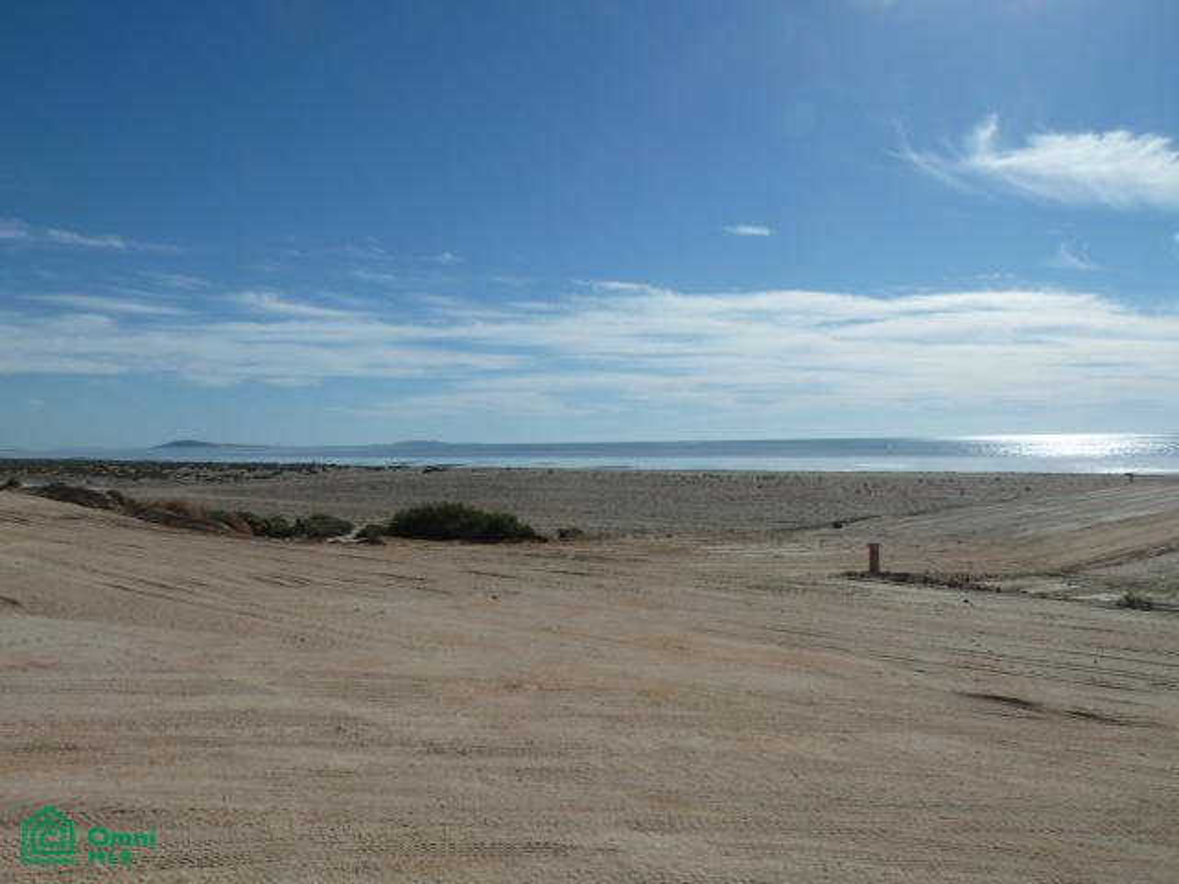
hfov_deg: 69.4
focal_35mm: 25
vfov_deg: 54.9
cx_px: 590
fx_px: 851
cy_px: 442
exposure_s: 1/1000
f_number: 5.6
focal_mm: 4.1
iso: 80
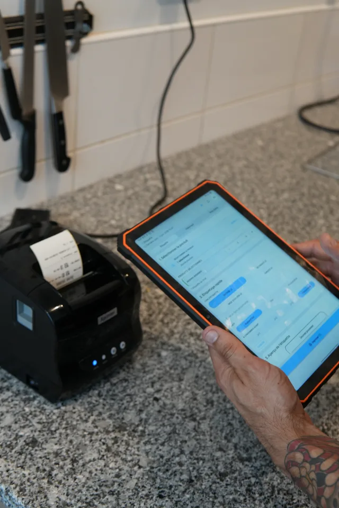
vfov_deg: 43.6
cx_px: 170
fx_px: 636
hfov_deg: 29.9
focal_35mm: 45
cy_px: 254
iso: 1000
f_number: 4
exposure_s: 1/160
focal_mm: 30
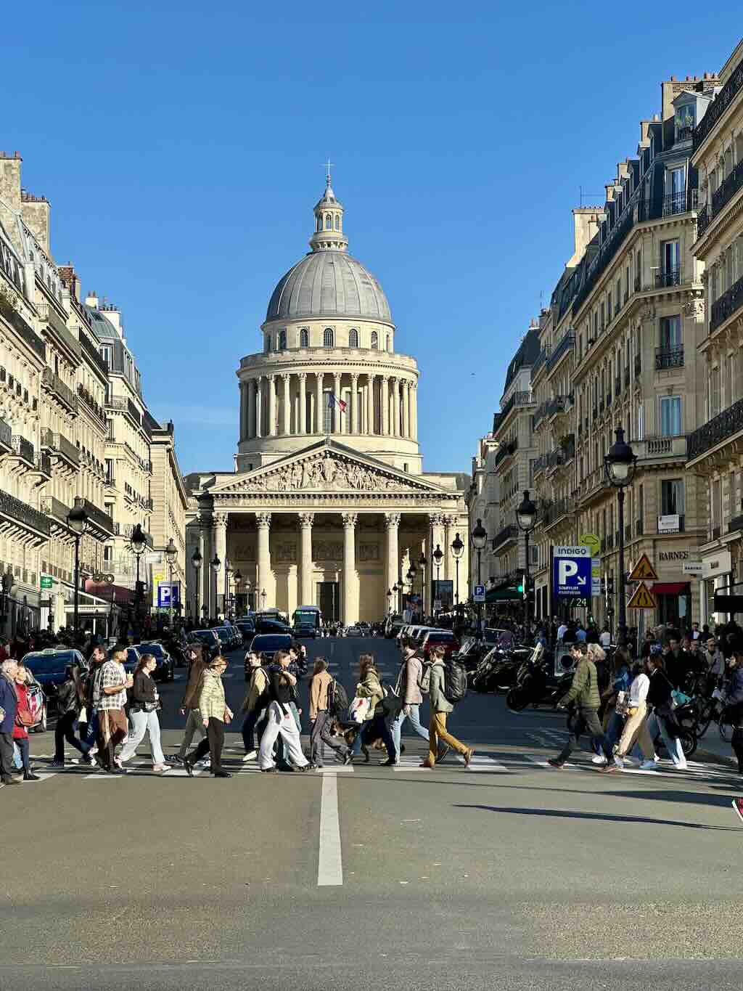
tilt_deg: +5.6
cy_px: 496
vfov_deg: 25.3
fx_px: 2203
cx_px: 372
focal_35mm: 77
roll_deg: +0.1
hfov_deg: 19.1
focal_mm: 9
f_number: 2.8
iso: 32
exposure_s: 1/664
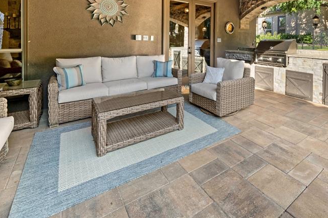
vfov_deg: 59.8
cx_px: 209
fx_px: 173
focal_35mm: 19
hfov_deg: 84.9
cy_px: 46
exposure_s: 1/25
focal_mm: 12
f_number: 11
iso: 400
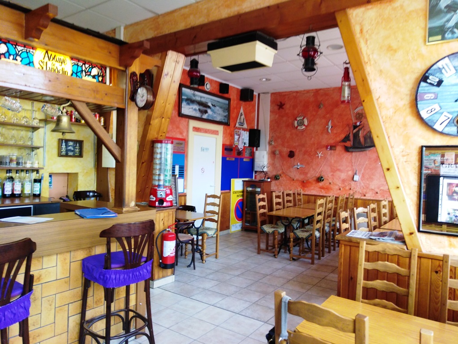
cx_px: 229
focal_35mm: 26
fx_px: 344
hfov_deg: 67.3
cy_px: 172
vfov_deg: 53.1
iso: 171
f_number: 2.2
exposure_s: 1/29.8
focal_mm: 3.46
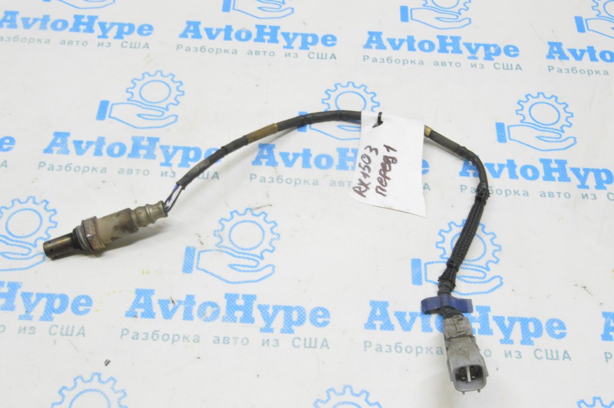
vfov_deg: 29.8
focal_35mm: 45
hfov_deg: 43.6
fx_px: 767
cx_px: 307
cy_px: 204
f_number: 20
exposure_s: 1/15
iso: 6400
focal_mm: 30
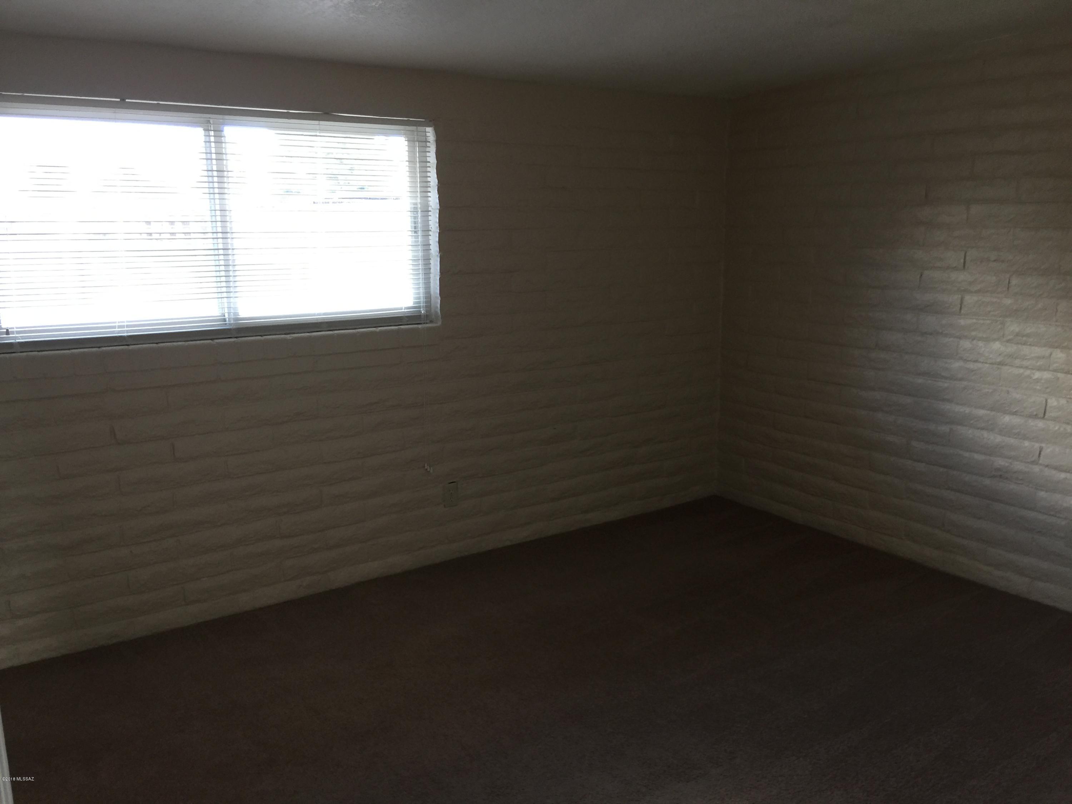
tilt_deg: -12.6
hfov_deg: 61.7
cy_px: 402
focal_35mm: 29
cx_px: 536
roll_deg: +1.8
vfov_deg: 48.2
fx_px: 898
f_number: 2.2
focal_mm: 4.15
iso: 40
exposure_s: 1/15
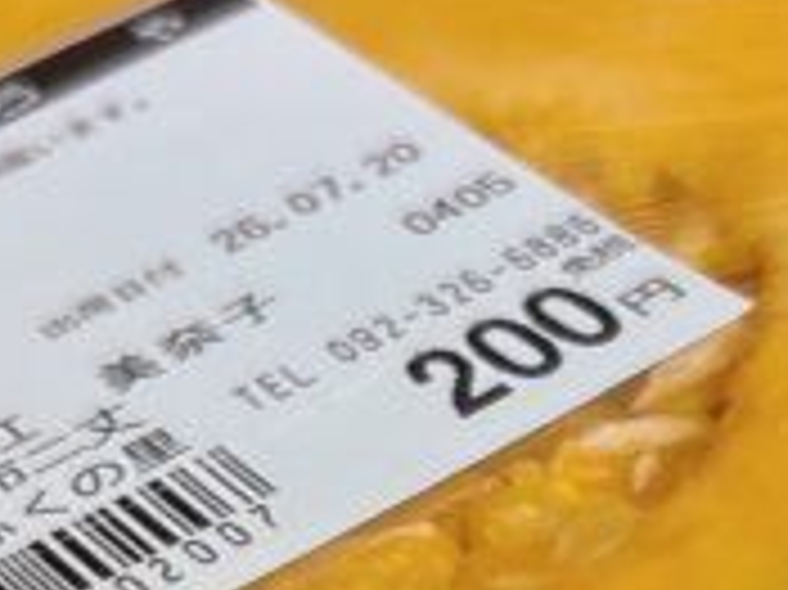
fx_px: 3253
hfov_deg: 13.4
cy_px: 1135
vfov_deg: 9.7
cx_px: 959
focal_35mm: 143
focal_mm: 5.96
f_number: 1.6
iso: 80
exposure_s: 1/60
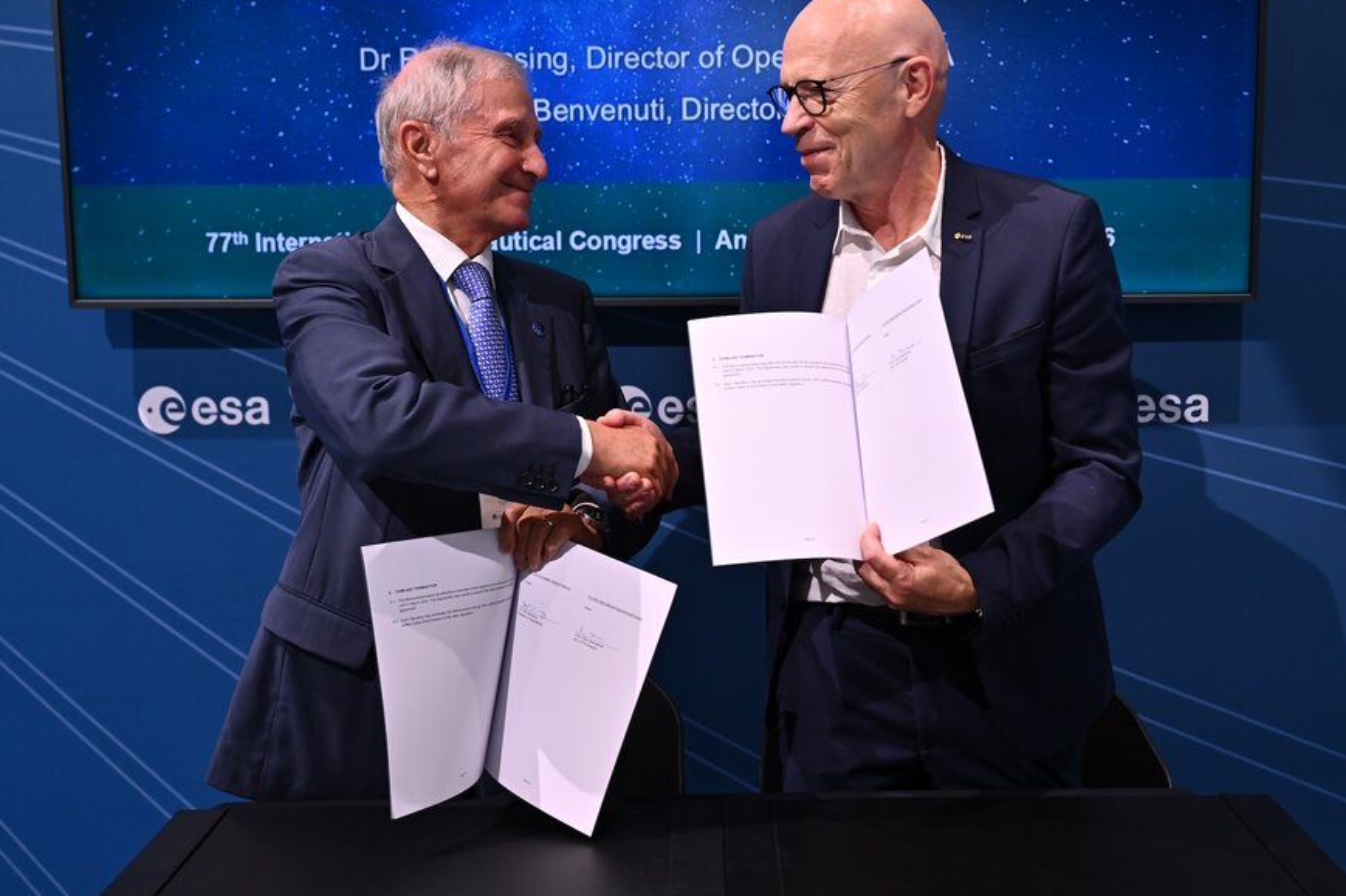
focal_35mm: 42
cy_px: 405
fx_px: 1570
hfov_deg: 46.4
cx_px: 717
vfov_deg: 31.9
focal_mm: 38
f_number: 3.5
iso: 640
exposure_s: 1/250
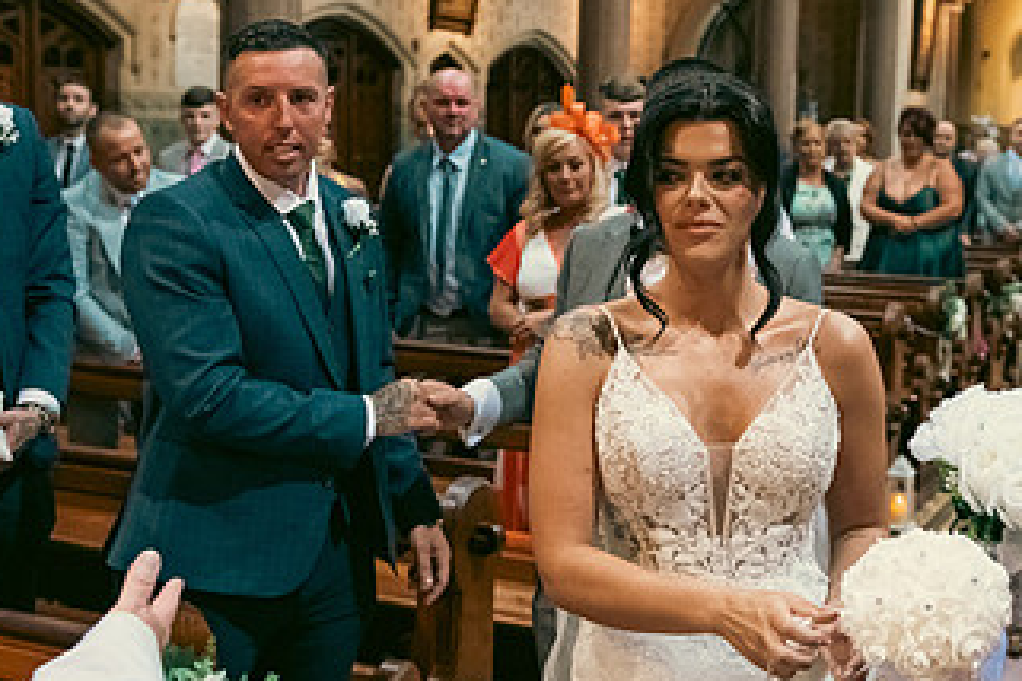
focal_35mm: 56
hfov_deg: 35.5
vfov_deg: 24.2
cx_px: 621
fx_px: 1590
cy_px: 294
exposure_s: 1/160
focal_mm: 31
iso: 1600
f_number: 3.5
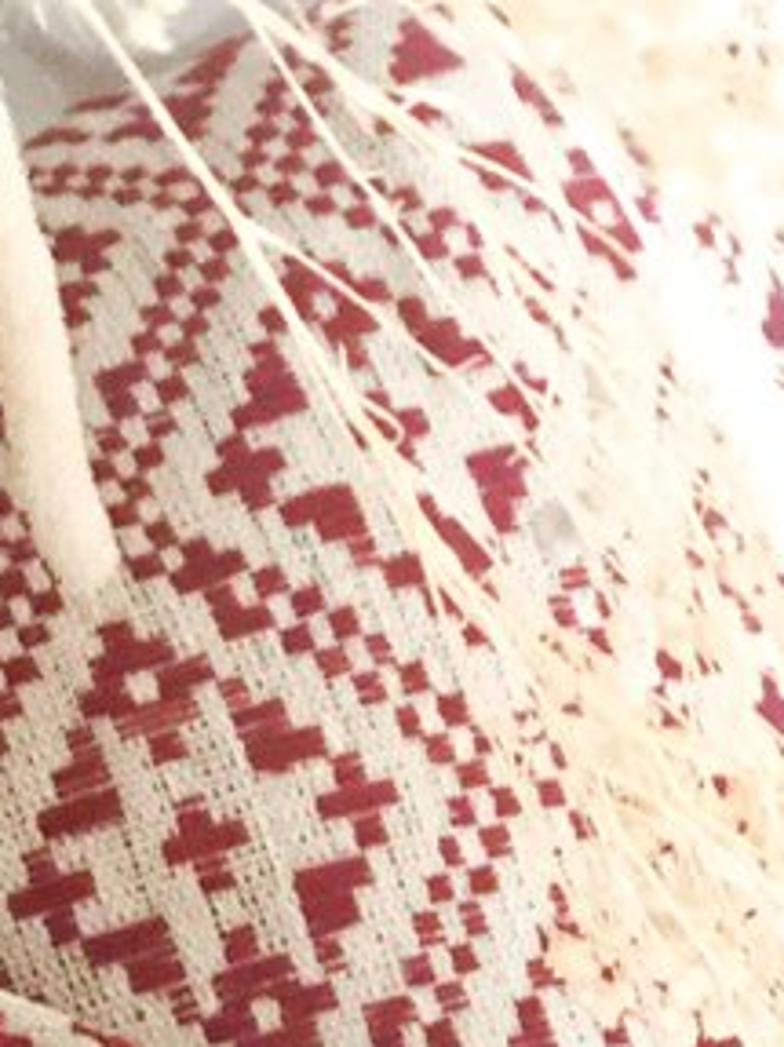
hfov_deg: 9.2
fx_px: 4805
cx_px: -157
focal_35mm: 159
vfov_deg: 12.2
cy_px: 1138
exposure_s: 1/35
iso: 1000
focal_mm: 6.6
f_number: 2.8
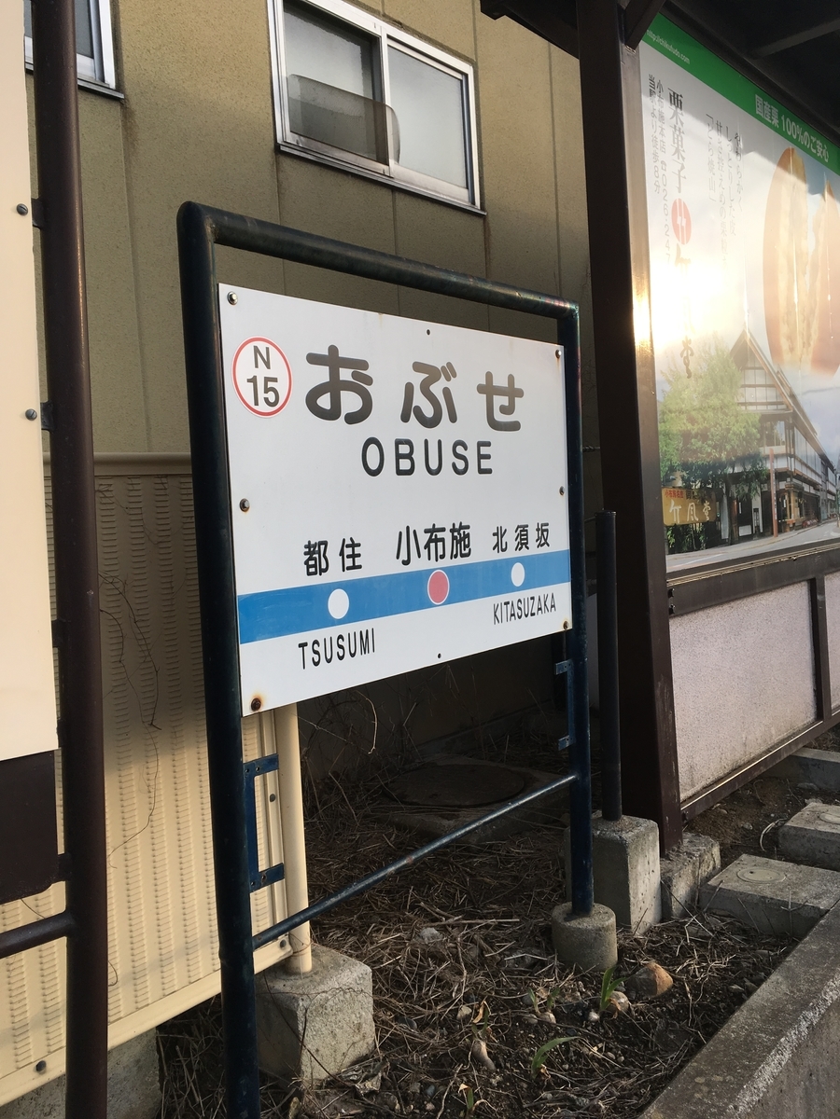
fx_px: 938
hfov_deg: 48.2
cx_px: 420
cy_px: 560
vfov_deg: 61.7
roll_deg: +4.0
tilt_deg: -3.5
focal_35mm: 29
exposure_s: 1/430
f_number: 2.2
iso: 25
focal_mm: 4.15
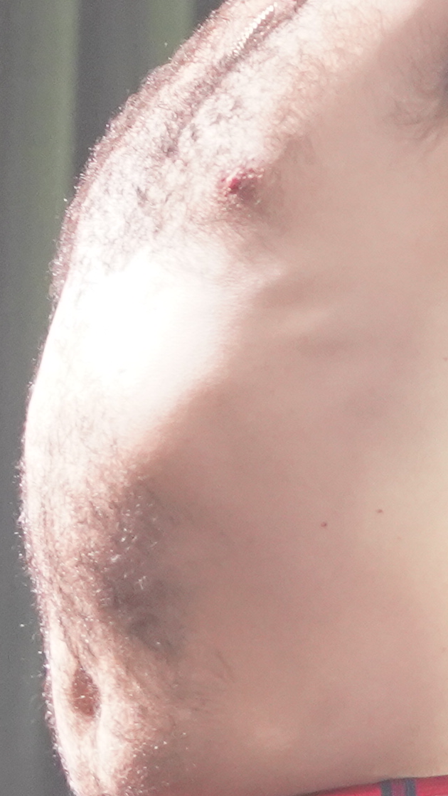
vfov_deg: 5.5
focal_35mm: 393
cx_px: 388
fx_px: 8294
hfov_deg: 3.1
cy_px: 484
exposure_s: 1/160
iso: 3200
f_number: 2.8
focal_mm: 70
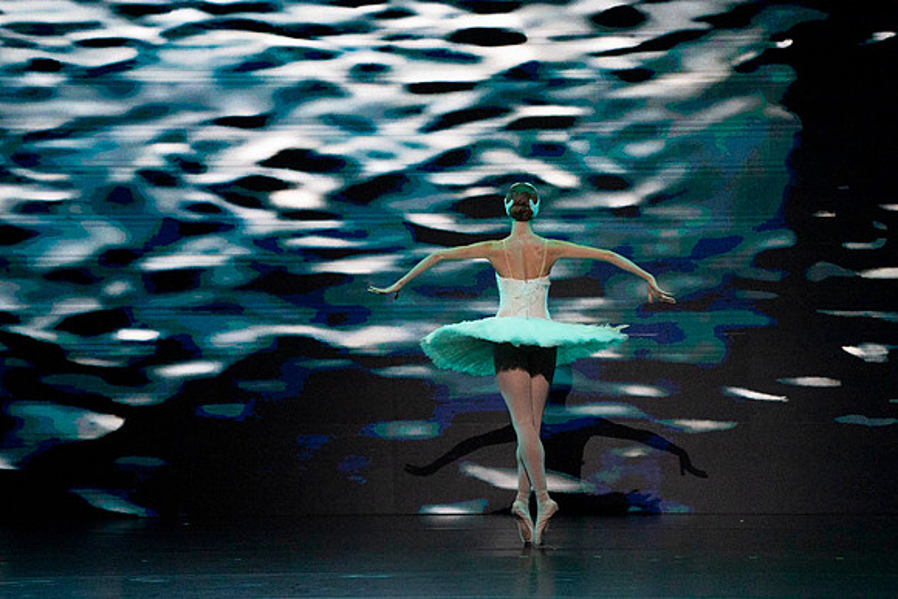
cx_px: 449
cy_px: 300
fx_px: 7709
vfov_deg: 4.5
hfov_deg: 6.7
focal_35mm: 309
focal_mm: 309
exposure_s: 1/400
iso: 8000
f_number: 5.6
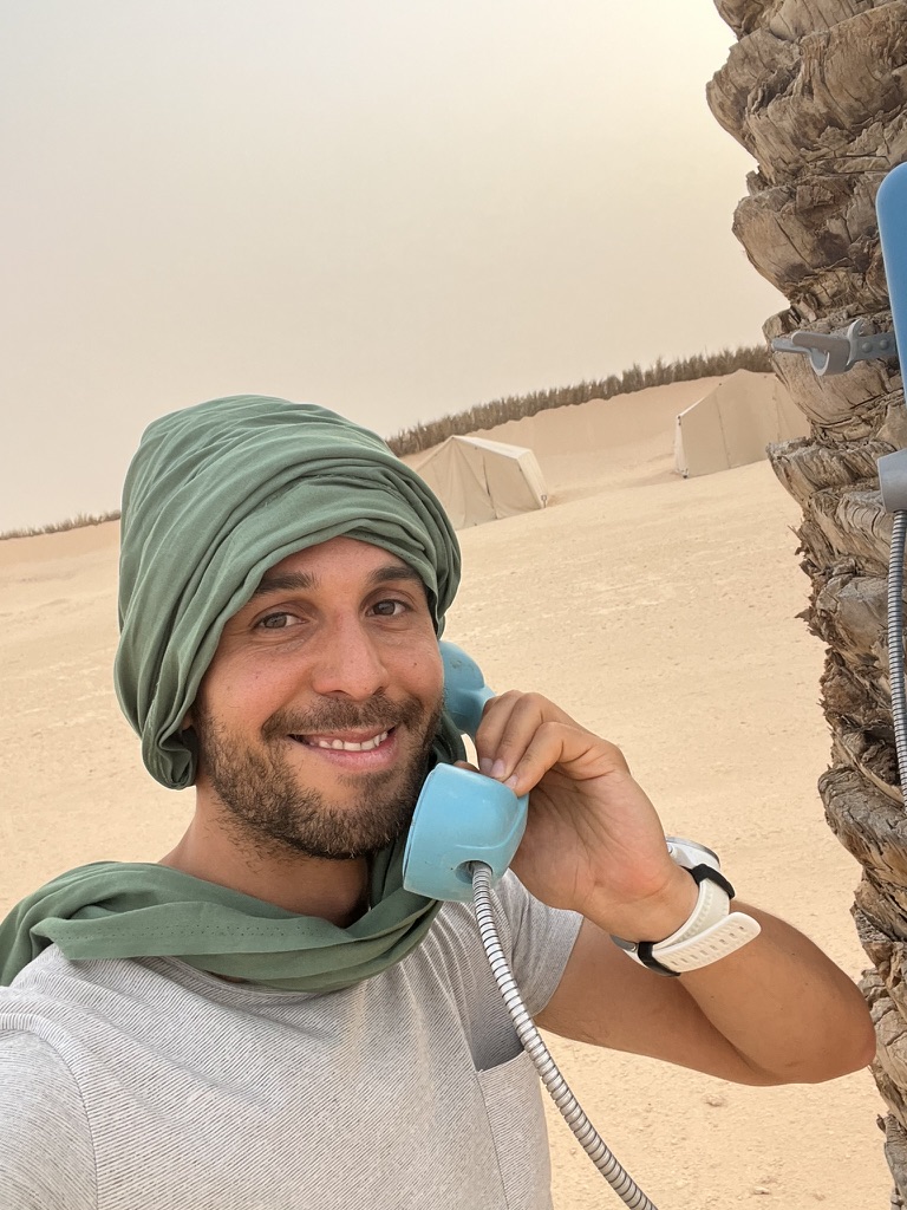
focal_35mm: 30
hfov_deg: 46.8
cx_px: 454
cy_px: 605
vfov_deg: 60.0
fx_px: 1048
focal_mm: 2.71
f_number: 2.2
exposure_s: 1/121
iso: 64
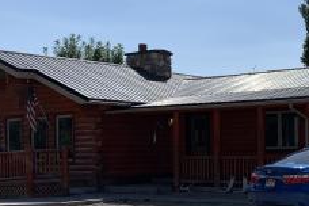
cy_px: 173
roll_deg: +0.5
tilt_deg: -0.4
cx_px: 309
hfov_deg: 25.3
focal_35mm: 76
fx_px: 652
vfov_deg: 17.7
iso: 25
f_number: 1.8
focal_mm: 4.25
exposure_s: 1/3650
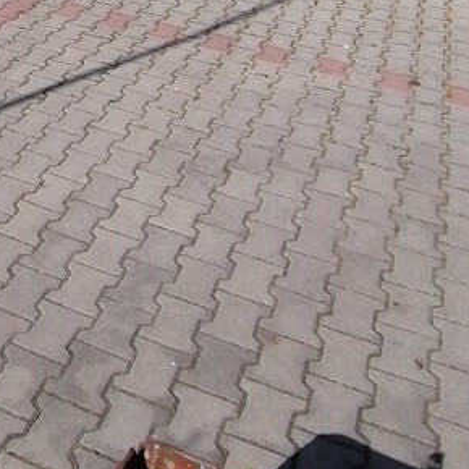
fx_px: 812
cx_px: 6
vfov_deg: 24.1
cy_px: -264
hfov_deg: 30.1
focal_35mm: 53
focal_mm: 1.78
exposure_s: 1/1099
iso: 50
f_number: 2.4
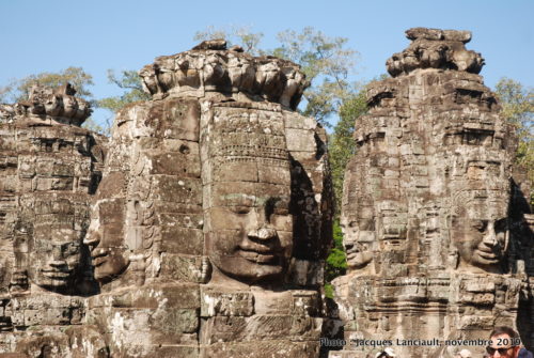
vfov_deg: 19.0
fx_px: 1070
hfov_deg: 28.0
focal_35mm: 72
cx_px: 267
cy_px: 179
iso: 100
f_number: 7.1
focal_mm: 48
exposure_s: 1/200
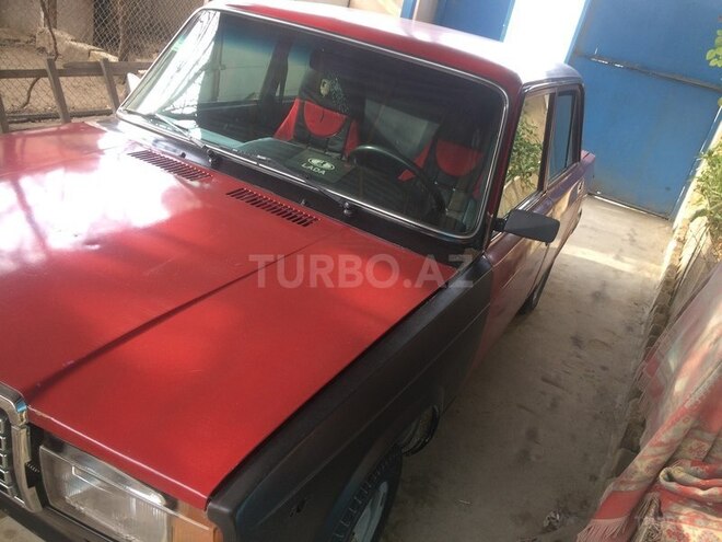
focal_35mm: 29
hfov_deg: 61.7
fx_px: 605
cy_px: 271
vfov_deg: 48.2
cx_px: 361
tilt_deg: -23.1
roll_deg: -17.5
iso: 40
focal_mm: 4.15
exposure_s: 1/50
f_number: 2.2
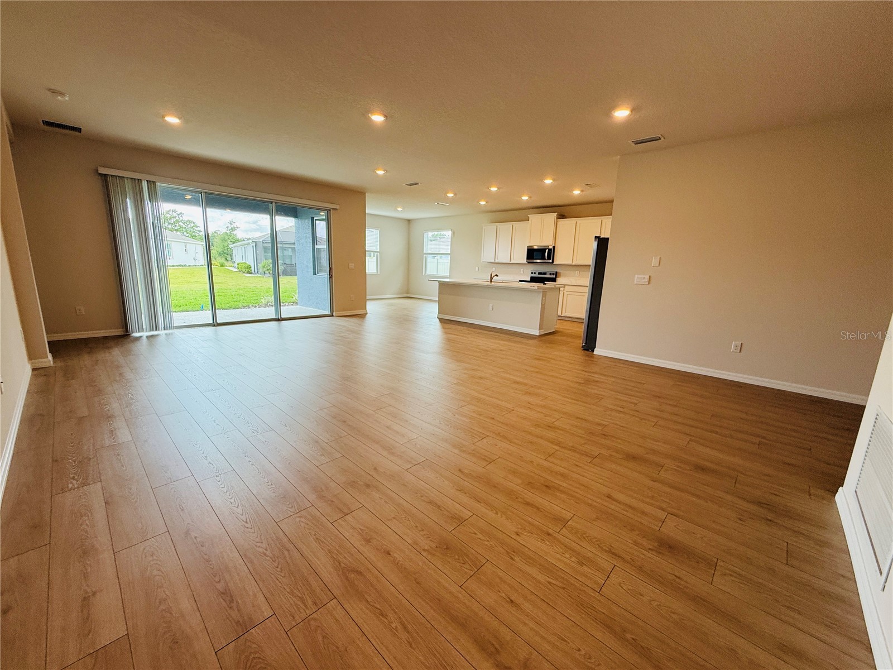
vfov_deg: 85.7
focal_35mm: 14
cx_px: 446
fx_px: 361
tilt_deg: -10.0
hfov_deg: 102.1
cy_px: 335
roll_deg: -2.3
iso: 100
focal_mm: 2.22
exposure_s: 1/120
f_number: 2.2
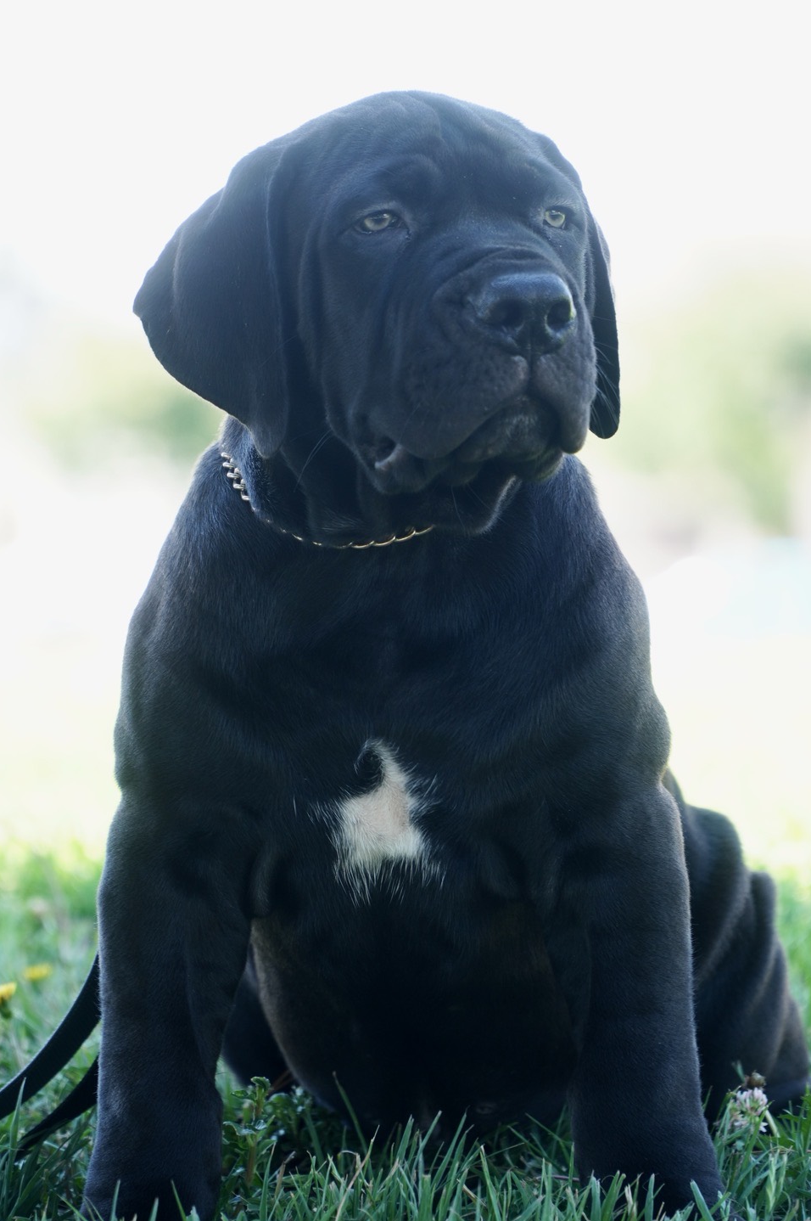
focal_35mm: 169
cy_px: 547
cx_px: 422
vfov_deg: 12.2
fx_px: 5706
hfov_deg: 8.1
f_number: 4
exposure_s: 1/90
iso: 125
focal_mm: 101
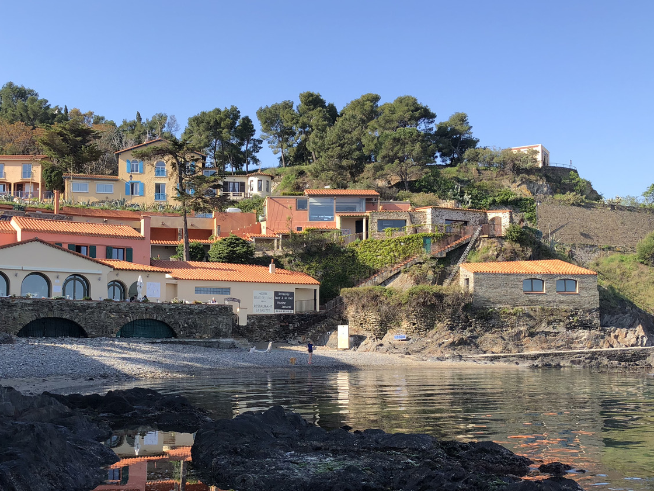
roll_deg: +0.1
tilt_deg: +2.7
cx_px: 232
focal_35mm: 40
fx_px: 756
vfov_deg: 35.8
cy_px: 306
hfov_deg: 46.3
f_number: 1.8
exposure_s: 1/738
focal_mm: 4
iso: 20
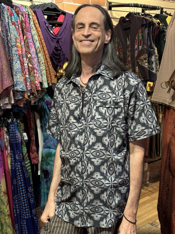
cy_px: 117
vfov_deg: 39.7
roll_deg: +2.0
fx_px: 324
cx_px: 88
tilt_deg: -10.1
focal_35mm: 48
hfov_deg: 30.3
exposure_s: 1/40
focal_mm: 6.86
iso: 250
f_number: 1.78
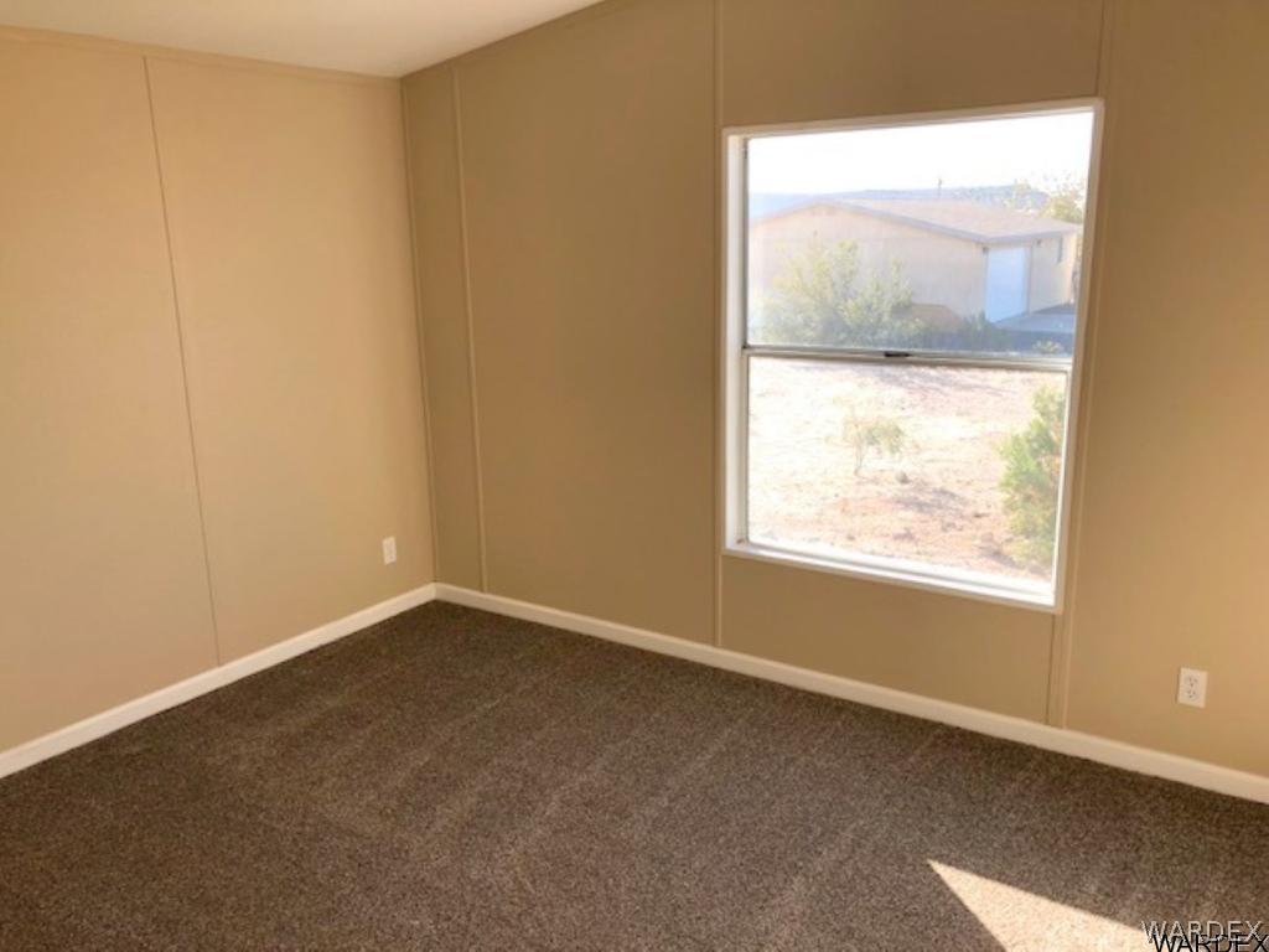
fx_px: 1063
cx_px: 634
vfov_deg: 48.2
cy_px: 476
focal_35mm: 29
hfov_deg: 61.7
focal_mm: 3.99
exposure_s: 1/120
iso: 32
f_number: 1.8
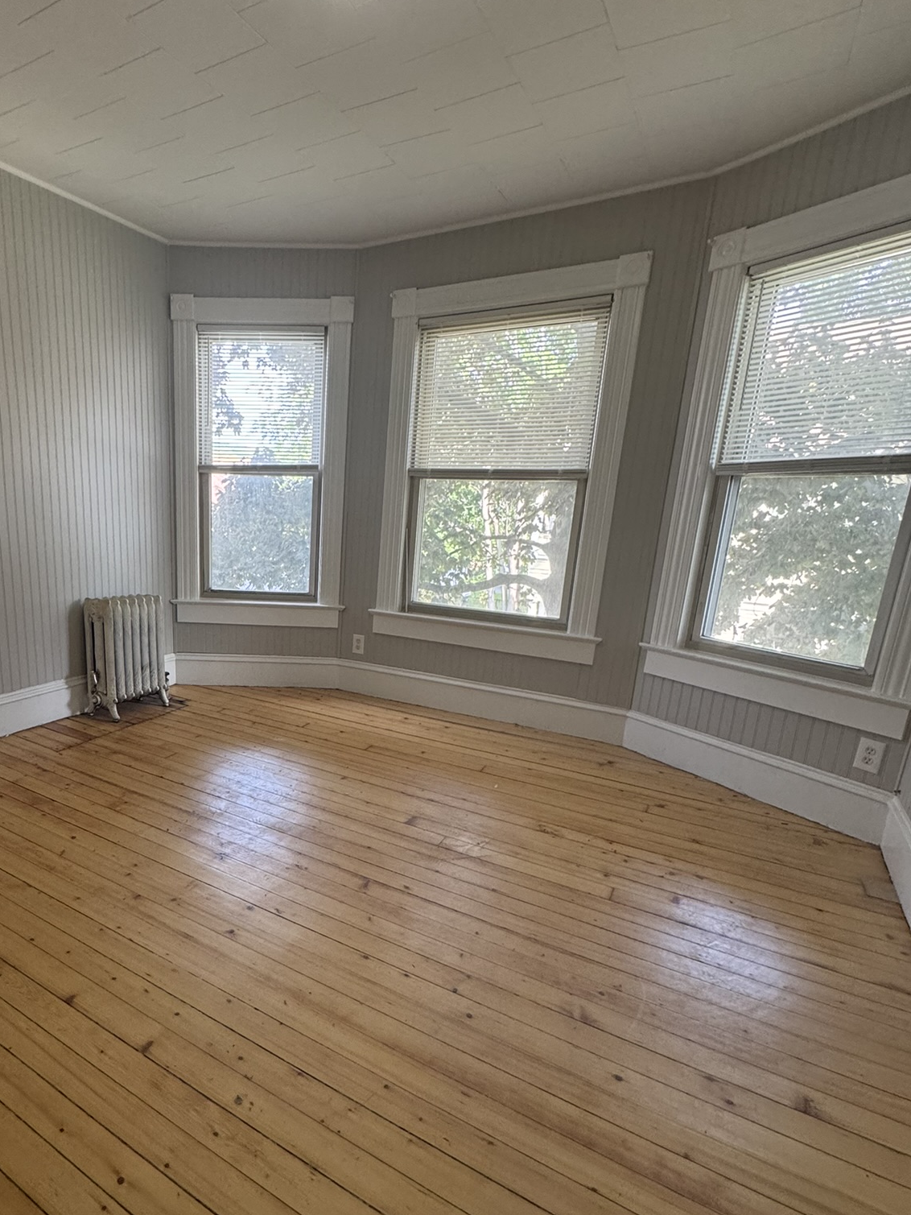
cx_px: 294
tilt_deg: -14.7
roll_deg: -1.7
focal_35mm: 19
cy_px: 672
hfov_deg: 66.6
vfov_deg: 84.4
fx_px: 667
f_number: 2.2
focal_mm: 2.22
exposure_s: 1/120
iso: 250
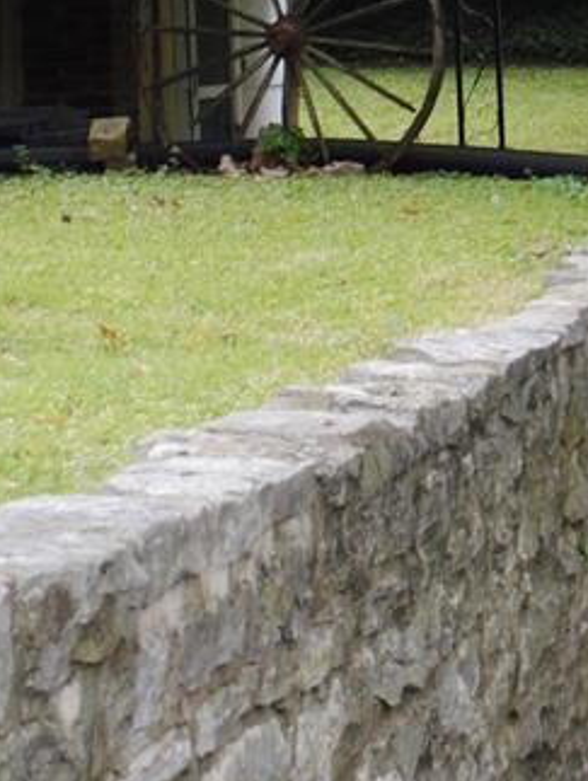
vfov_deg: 11.2
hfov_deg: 8.5
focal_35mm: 174
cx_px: 642
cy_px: -63
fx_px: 3933
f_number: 5.3
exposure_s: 1/125
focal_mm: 36
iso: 200
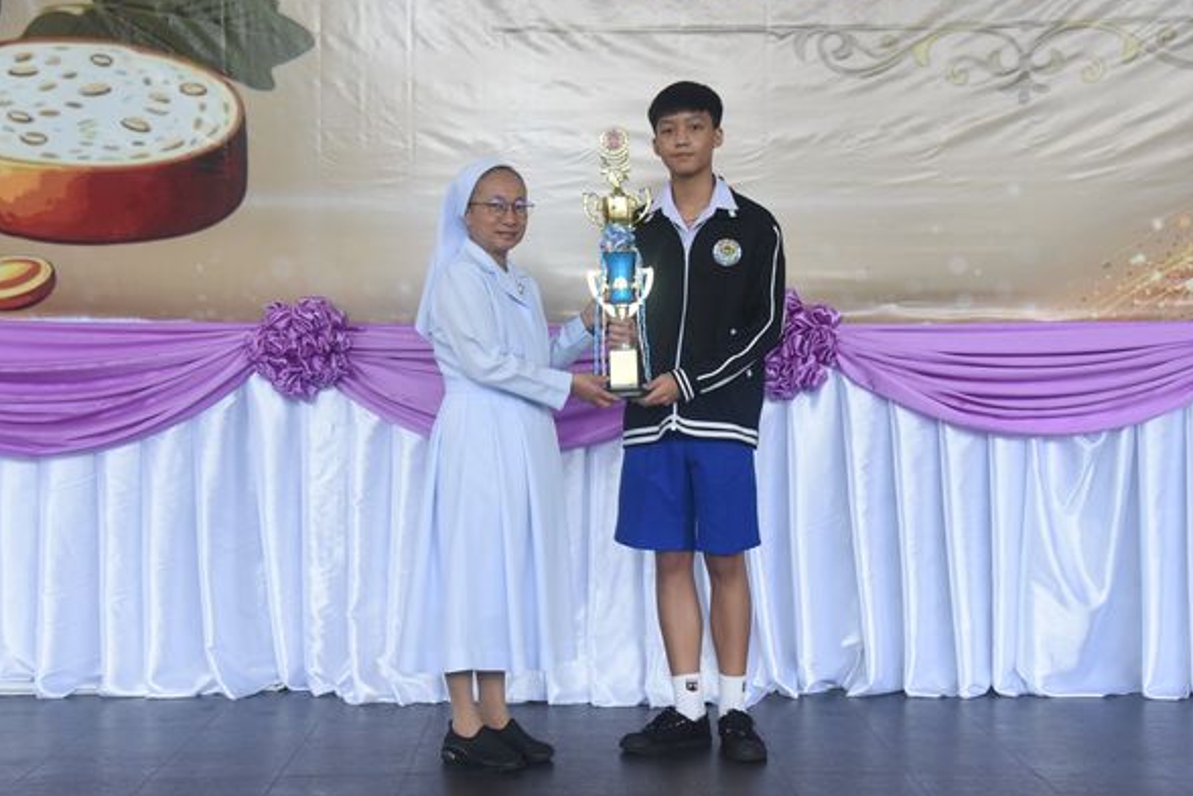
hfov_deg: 38.9
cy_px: 392
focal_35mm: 51
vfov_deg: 26.5
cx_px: 605
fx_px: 1690
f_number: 6.3
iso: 2500
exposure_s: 1/125
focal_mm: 50
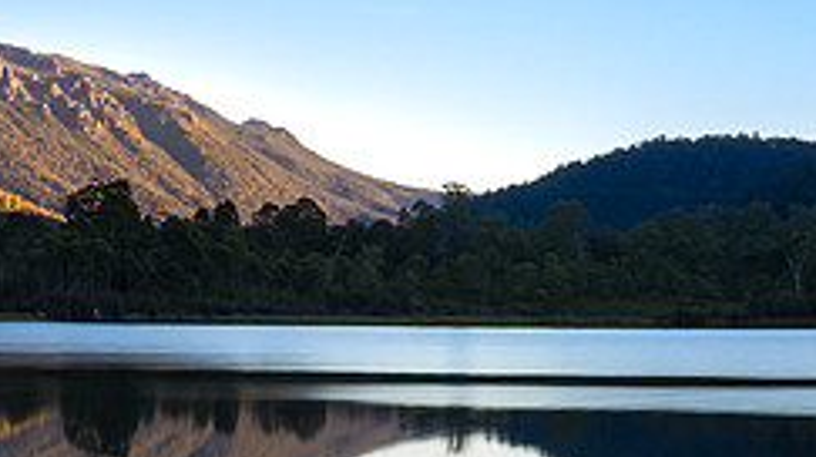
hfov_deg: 27.4
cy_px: 278
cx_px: 3
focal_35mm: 73
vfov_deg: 16.5
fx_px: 1578
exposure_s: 8
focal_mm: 14
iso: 200
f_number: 13
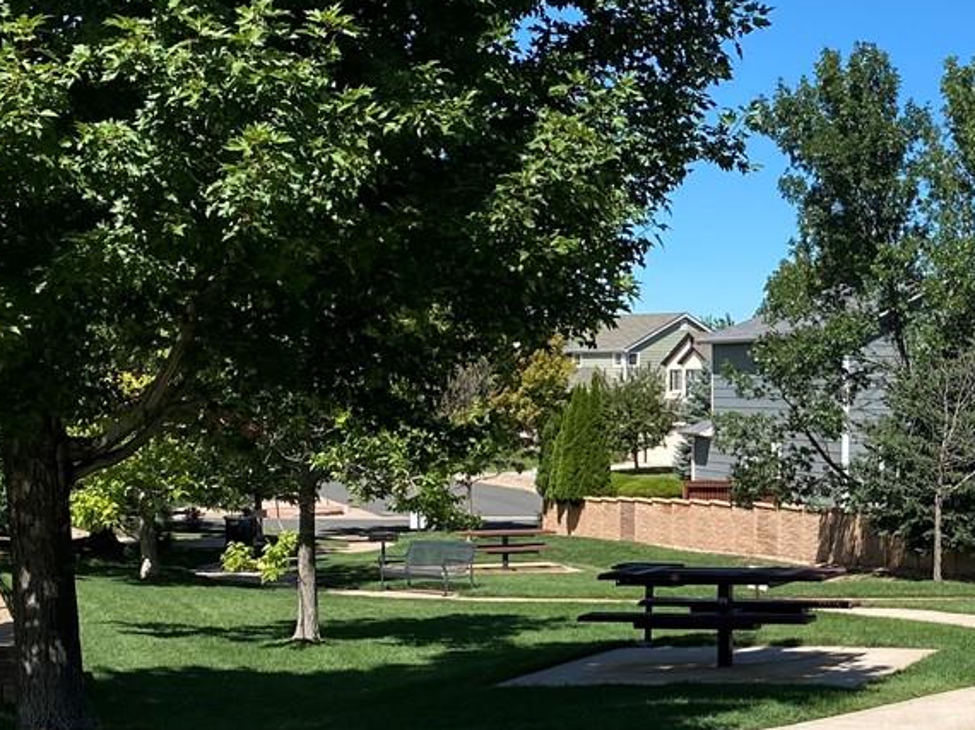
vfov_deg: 20.1
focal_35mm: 73
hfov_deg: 25.0
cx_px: 1043
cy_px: 431
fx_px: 2055
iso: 32
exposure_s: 1/2315
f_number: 1.8
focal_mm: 4.25
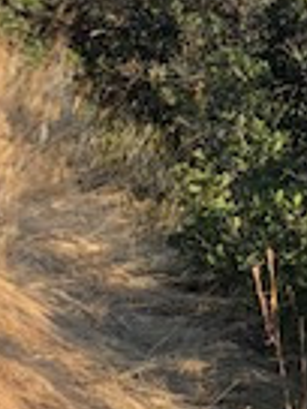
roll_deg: -0.1
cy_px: 265
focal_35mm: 132
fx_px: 1561
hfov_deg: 10.1
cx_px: 680
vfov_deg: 14.9
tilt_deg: -14.2
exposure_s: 1/665
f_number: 1.8
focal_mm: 4
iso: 20
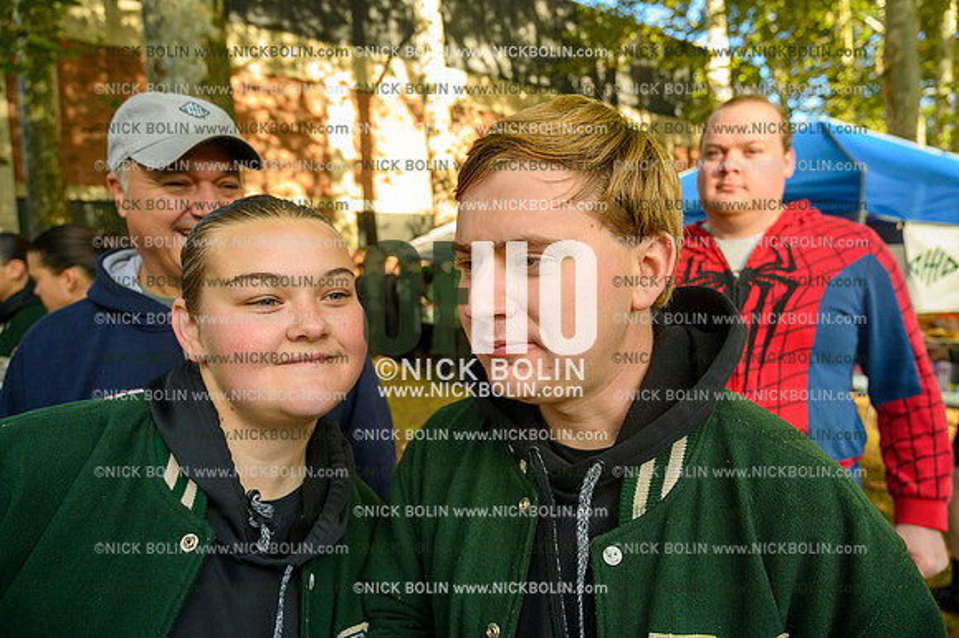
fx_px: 639
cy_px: 319
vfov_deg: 53.1
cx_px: 480
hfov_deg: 73.8
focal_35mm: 24
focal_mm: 24
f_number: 5
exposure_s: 1/1250
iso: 2500
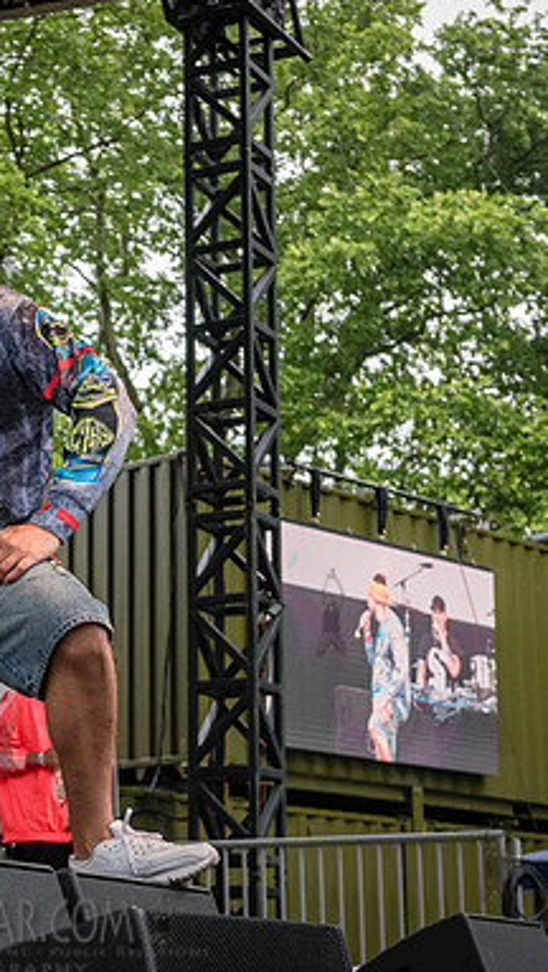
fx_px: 2088
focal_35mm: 81
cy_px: 487
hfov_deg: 14.7
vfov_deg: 26.2
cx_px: -24
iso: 2000
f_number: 4.5
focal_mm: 48
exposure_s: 1/1600
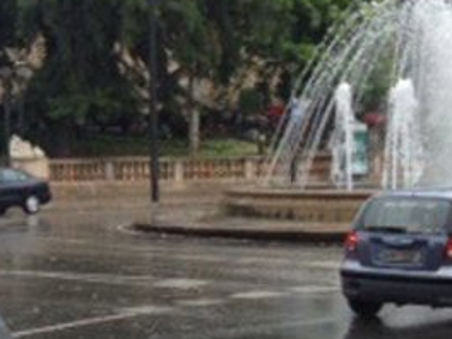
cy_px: 114
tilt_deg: -0.5
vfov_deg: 11.4
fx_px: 1697
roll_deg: +2.9
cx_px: -207
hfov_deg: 14.3
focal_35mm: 130
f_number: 2.4
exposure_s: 1/120
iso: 64
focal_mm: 4.28
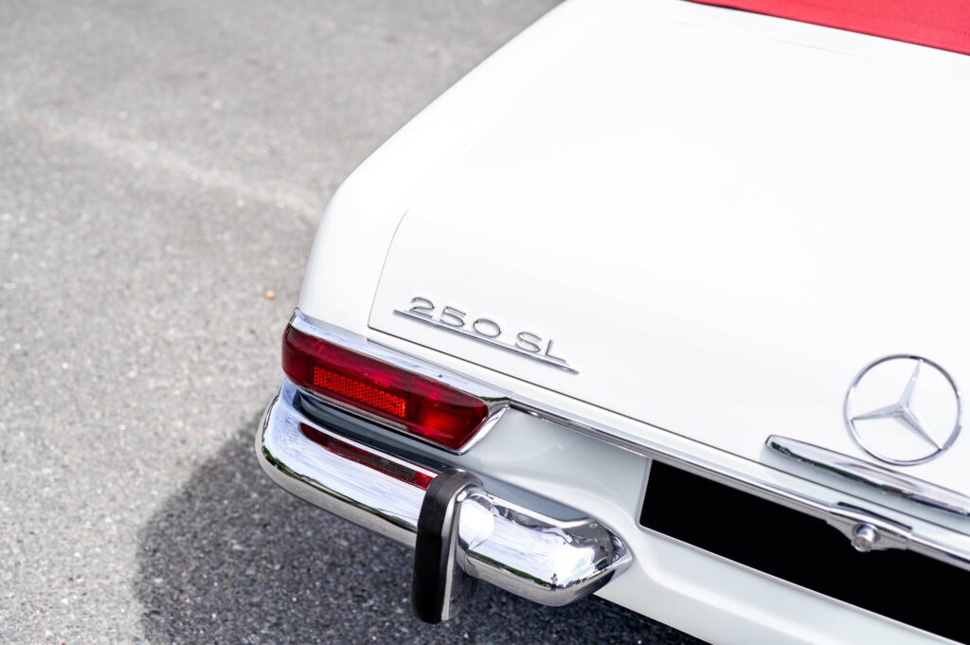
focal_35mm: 50
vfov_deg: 26.9
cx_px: 485
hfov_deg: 39.6
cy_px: 322
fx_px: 1346
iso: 100
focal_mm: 50
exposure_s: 1/500
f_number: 3.2
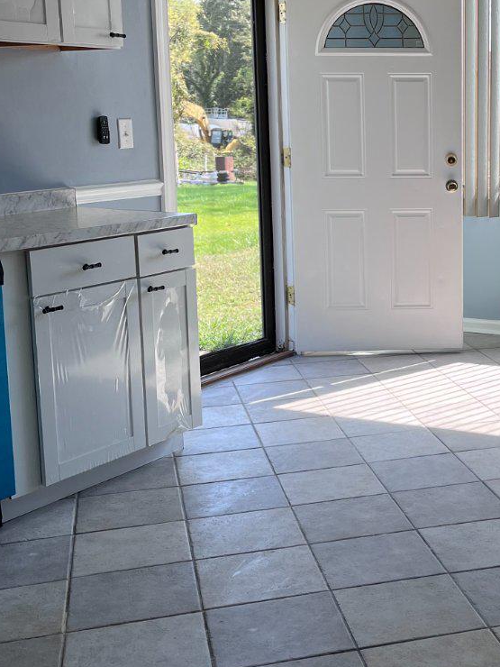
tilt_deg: -8.9
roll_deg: +1.2
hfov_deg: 26.1
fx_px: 1040
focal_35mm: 54
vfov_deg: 35.4
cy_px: 272
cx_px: 451
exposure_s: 1/504
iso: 50
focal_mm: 5.1
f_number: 1.6
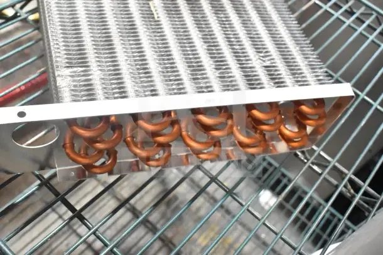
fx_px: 431
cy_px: 128
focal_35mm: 40
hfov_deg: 47.9
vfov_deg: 33.0
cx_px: 192
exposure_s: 1/200
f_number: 7.1
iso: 6400
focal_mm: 27
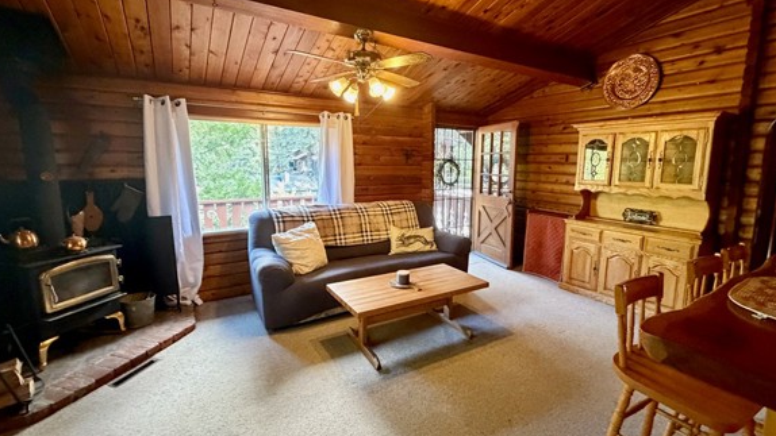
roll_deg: -0.8
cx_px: 396
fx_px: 350
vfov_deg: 63.9
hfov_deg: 95.9
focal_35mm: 17
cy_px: 207
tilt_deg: -7.4
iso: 1000
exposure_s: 1/60
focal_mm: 2.22
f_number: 2.2
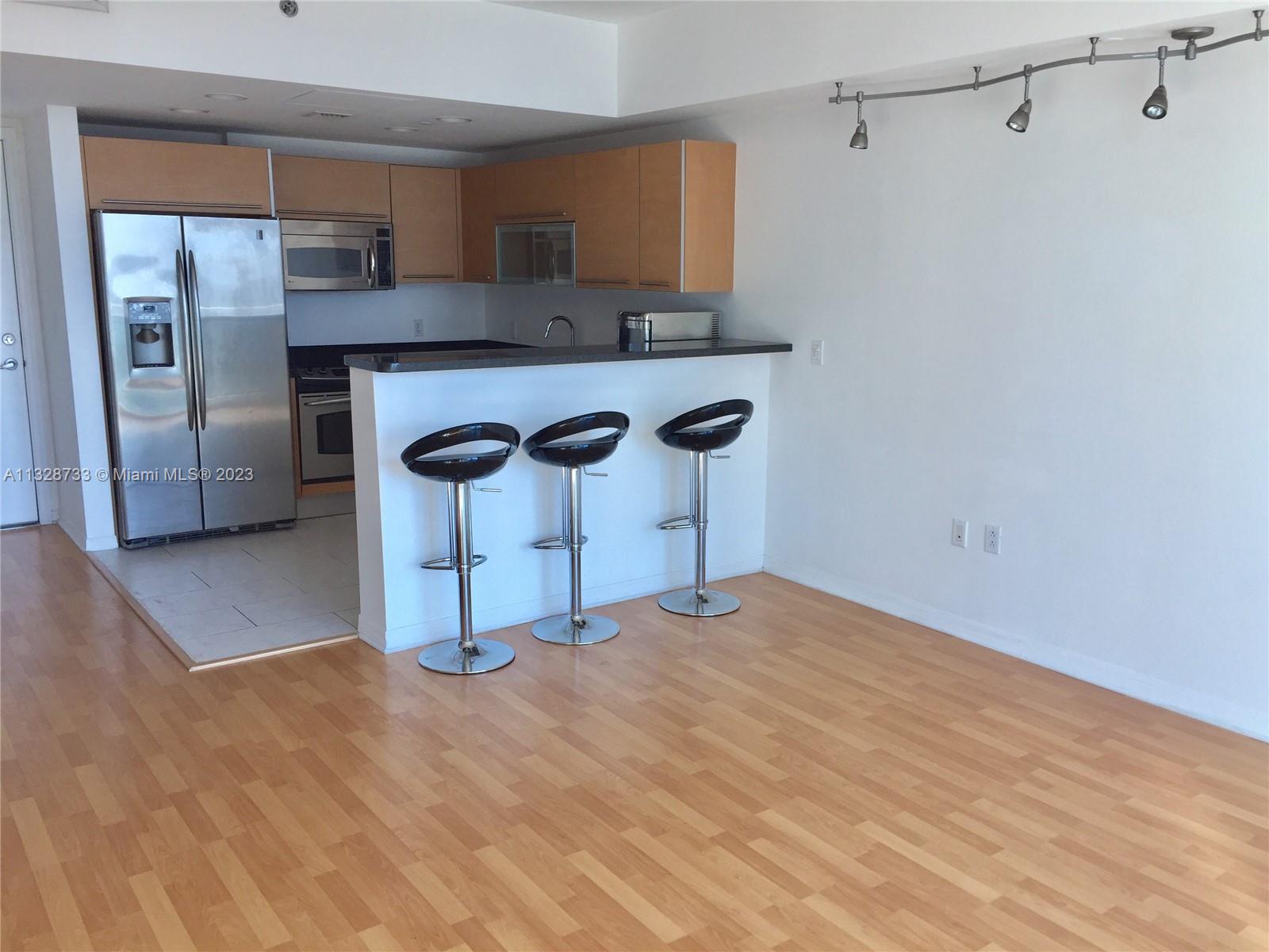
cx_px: 634
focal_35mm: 29
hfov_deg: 61.7
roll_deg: +0.6
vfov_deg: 48.2
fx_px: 1063
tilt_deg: -11.7
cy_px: 476
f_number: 2.2
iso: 50
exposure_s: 1/120
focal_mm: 4.15
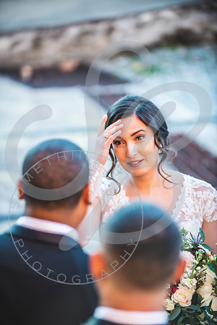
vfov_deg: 13.7
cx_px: 108
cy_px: 162
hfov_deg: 9.1
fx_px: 1356
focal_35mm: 150
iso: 640
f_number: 2.8
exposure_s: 1/640
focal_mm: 150
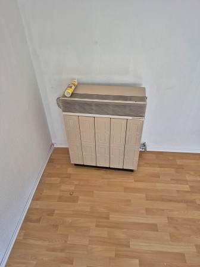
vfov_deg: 73.9
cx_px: 100
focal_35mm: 23
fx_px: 177
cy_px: 134
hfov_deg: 58.9
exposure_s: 1/100
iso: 250
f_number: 1.8
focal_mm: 5.4
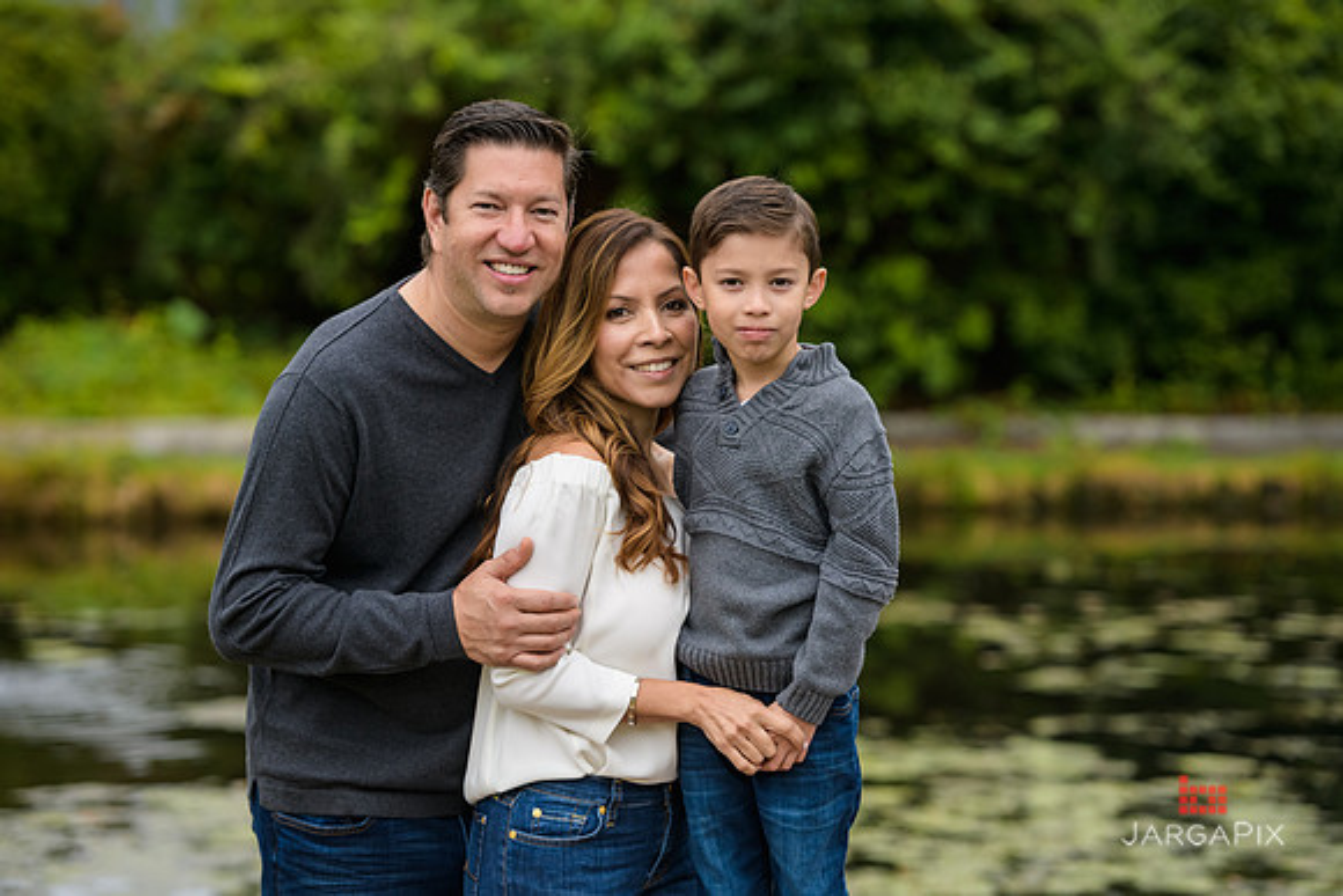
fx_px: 4664
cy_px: 448
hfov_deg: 16.4
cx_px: 672
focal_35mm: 125
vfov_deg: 11.0
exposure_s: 1/400
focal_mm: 125
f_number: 4
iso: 400
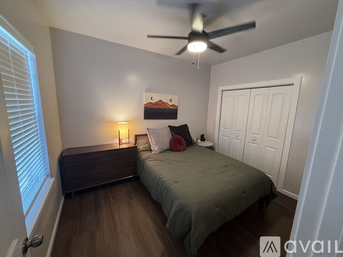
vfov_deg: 85.7
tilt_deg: -7.8
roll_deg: -2.1
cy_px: 128
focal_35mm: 14
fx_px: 139
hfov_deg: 102.1
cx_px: 172
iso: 500
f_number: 2.2
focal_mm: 2.22
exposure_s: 1/120
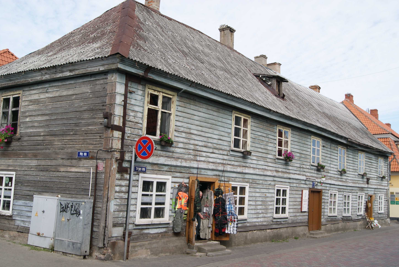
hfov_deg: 53.1
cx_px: 200
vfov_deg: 36.9
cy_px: 134
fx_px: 399
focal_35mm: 36
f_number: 11
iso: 100
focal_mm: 24
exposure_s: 1/80
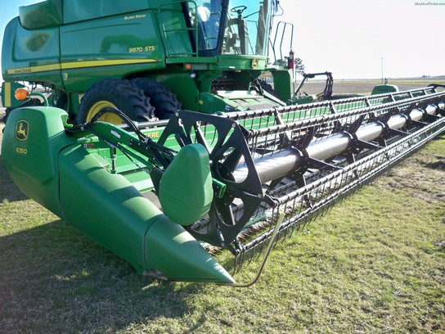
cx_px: 222
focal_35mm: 35
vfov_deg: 40.7
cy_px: 167
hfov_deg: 52.6
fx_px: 450
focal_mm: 6.3
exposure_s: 1/320
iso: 80
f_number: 3.1
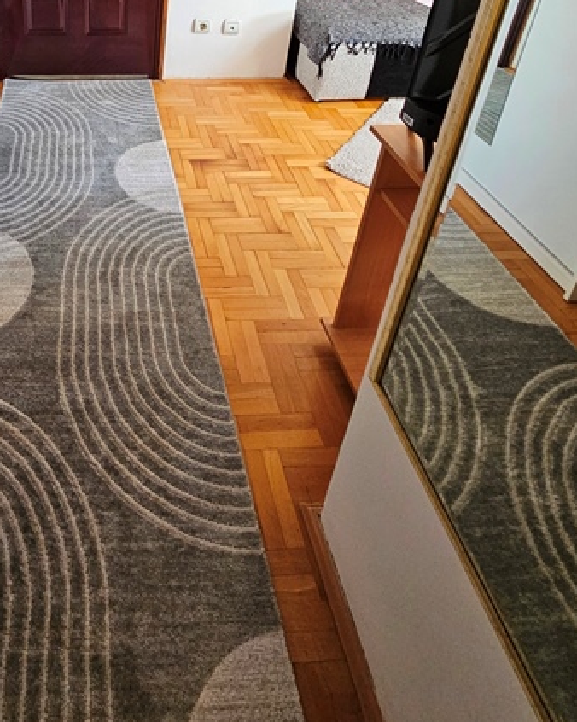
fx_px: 513
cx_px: 99
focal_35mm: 24
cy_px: 65
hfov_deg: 53.9
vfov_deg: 59.3
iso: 250
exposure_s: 1/70.8
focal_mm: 2.2
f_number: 2.2
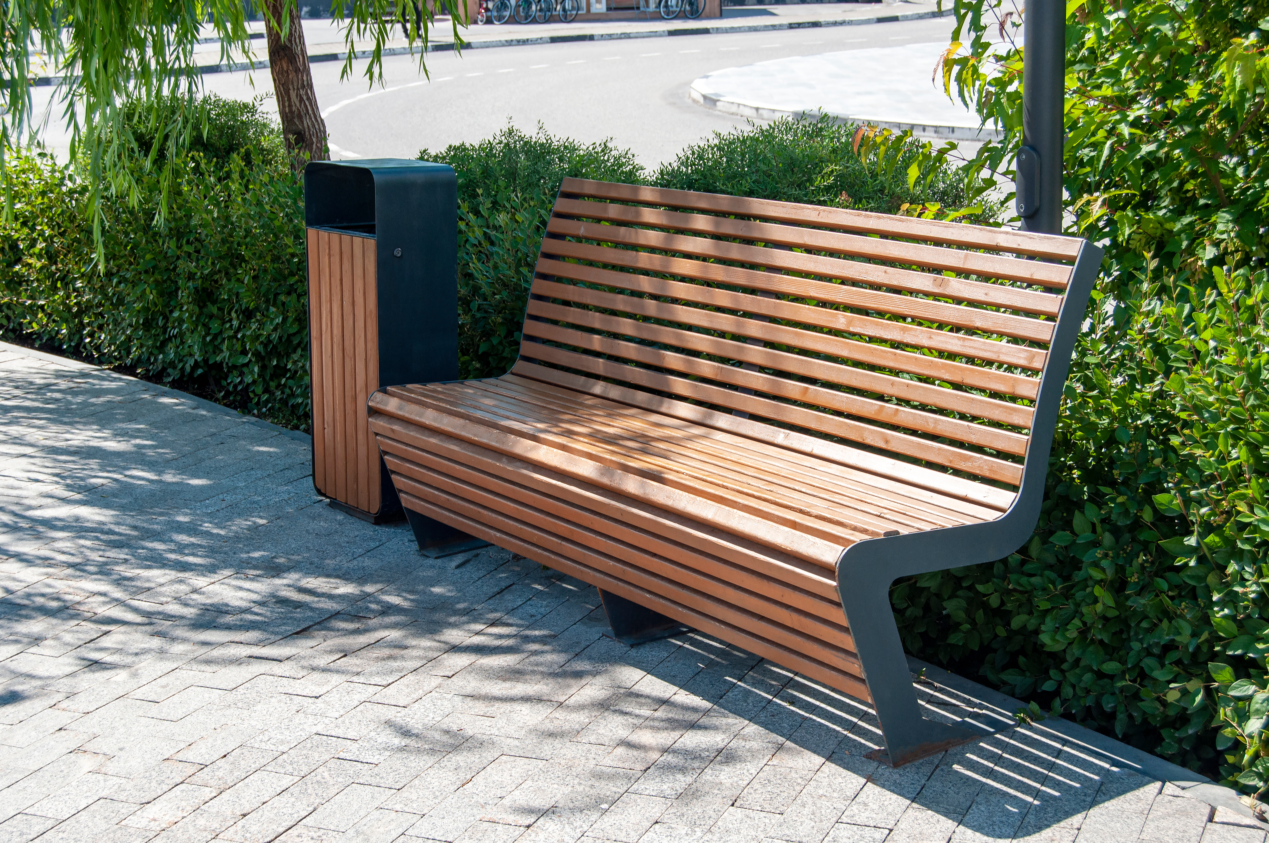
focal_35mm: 57
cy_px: 422
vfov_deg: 23.7
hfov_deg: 35.1
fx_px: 2007
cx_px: 634
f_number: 7.1
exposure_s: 1/400
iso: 200
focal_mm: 38
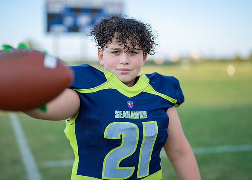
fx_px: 428
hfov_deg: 32.8
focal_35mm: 60
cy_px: 84
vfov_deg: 23.8
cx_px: 122
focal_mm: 50
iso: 100
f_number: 1.2
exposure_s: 1/2000
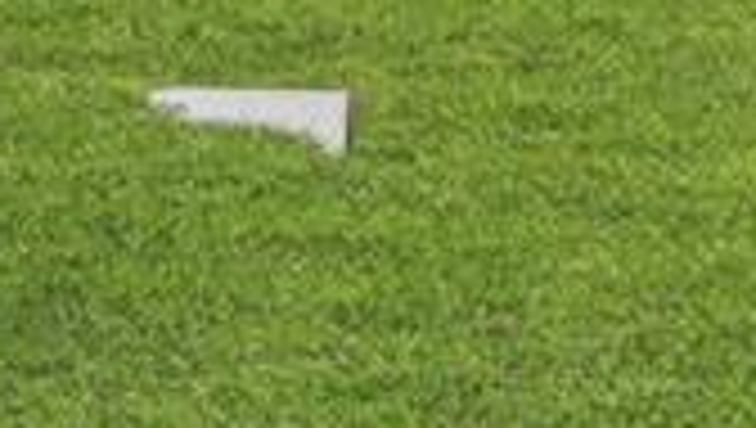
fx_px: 3834
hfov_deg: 11.3
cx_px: 378
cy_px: -626
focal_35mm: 191
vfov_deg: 6.1
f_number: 8
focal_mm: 20
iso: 100
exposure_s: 1/500
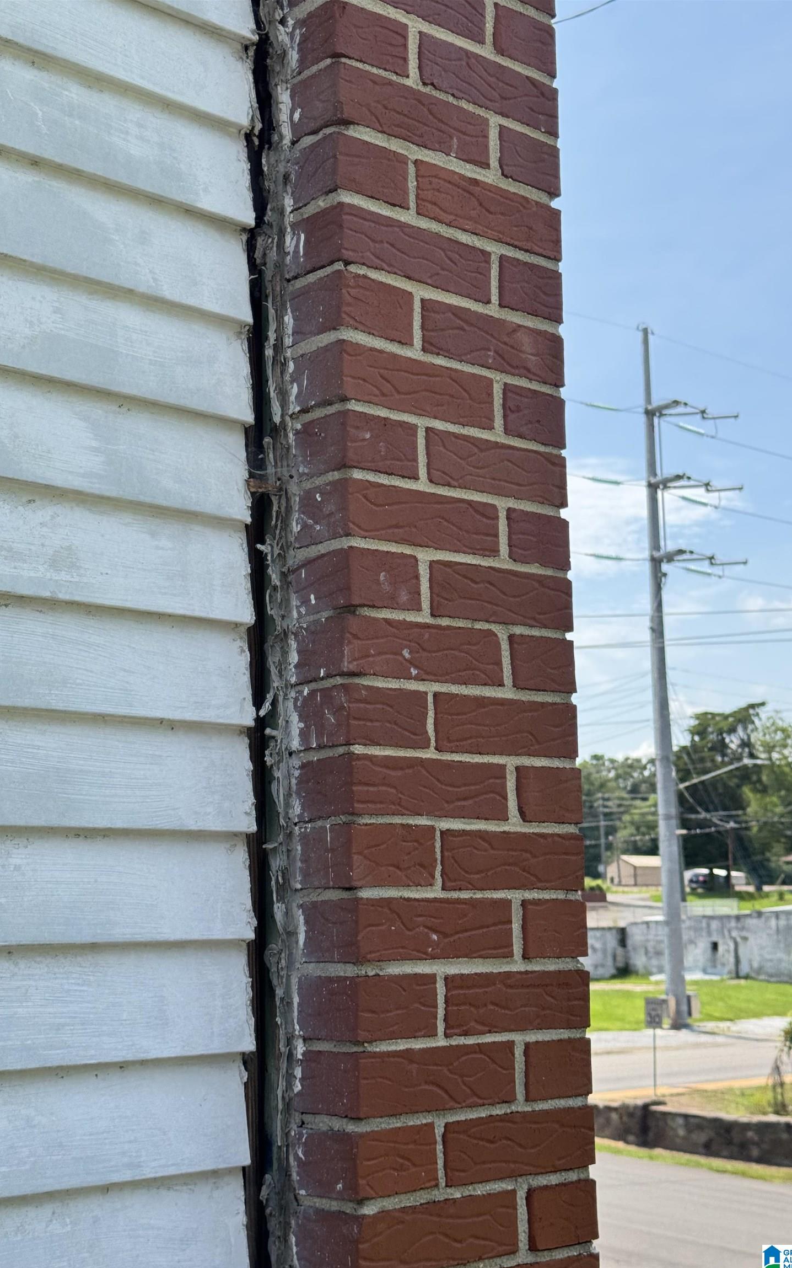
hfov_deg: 25.3
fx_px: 1761
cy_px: 635
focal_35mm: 51
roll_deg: +1.1
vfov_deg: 39.6
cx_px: 352
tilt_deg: +6.5
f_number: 1.78
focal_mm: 6.76
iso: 64
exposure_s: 1/1681
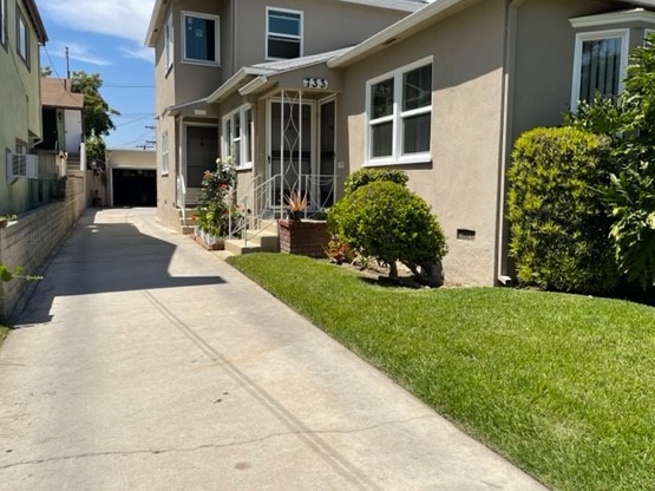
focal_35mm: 30
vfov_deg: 46.8
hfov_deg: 59.9
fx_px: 568
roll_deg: -1.4
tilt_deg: -6.3
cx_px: 351
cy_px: 238
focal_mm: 5.1
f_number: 1.6
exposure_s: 1/3559
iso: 32
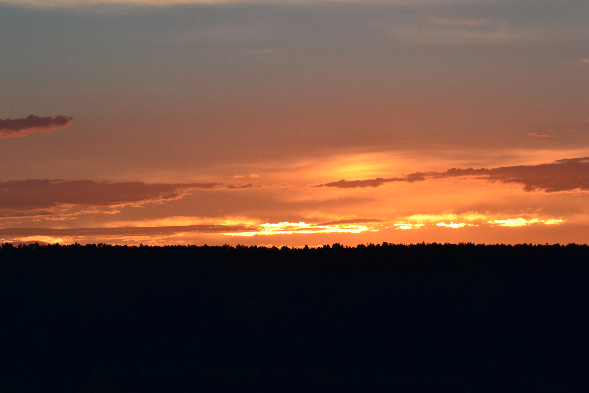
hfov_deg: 7.8
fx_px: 4294
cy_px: 196
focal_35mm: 262
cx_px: 294
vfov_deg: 5.2
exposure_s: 1/400
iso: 400
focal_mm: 175
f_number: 11
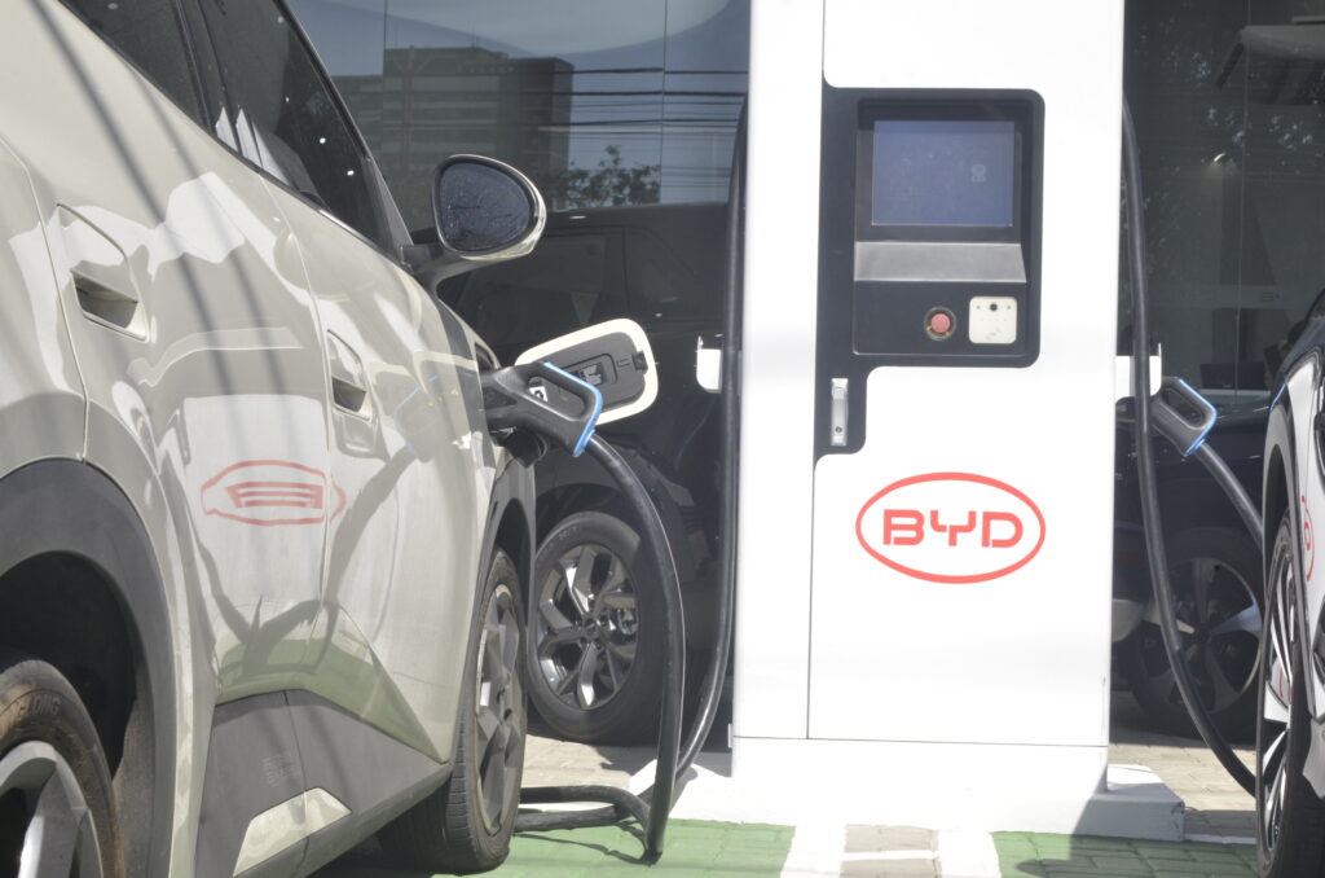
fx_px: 2314
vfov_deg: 21.5
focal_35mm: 63
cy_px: 439
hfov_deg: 32.0
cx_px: 662
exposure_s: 1/320
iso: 500
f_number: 16
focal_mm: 42
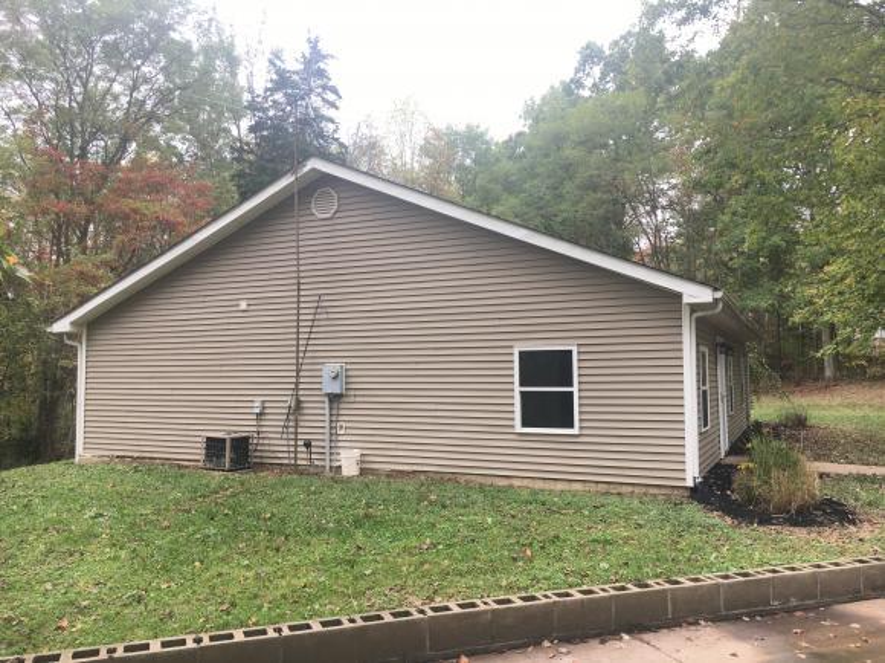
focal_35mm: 29
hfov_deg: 61.7
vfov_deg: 48.2
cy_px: 332
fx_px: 741
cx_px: 442
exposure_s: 1/184
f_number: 2.2
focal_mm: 4.15
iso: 25
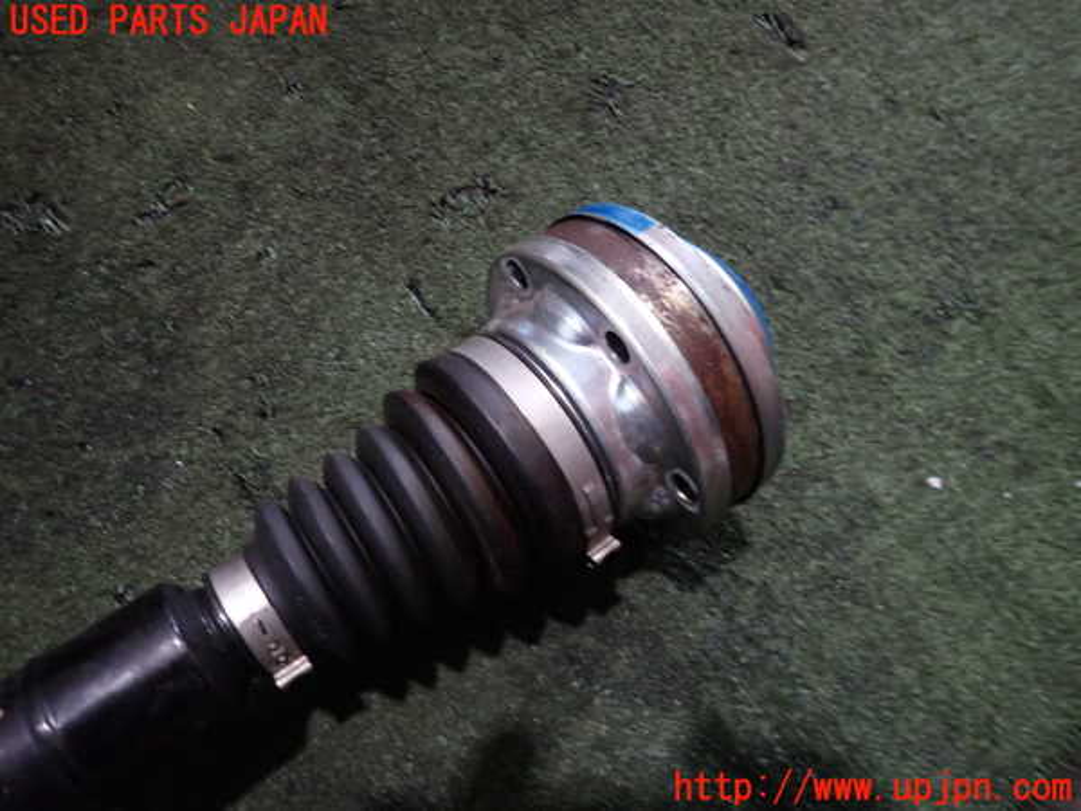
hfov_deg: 69.4
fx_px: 781
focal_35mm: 25
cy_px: 406
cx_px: 540
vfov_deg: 54.9
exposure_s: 1/30
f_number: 2
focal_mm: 4.5
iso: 250
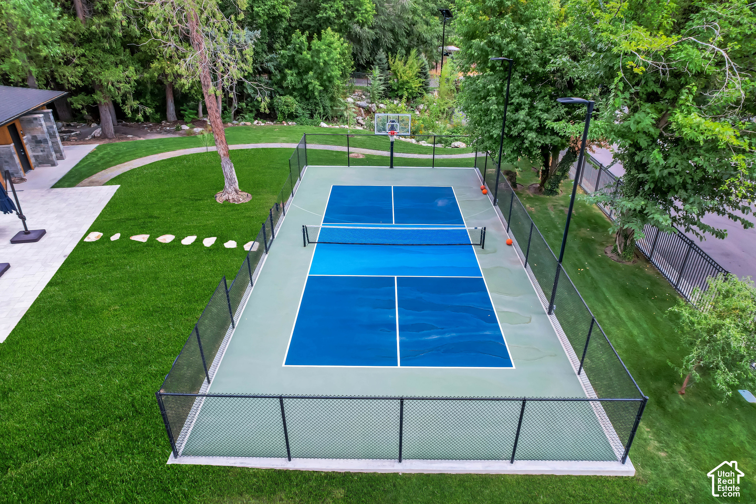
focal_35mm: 22
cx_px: 378
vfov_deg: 57.2
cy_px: 252
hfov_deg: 78.6
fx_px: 462
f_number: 2.8
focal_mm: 8.38
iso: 120
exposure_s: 1/90
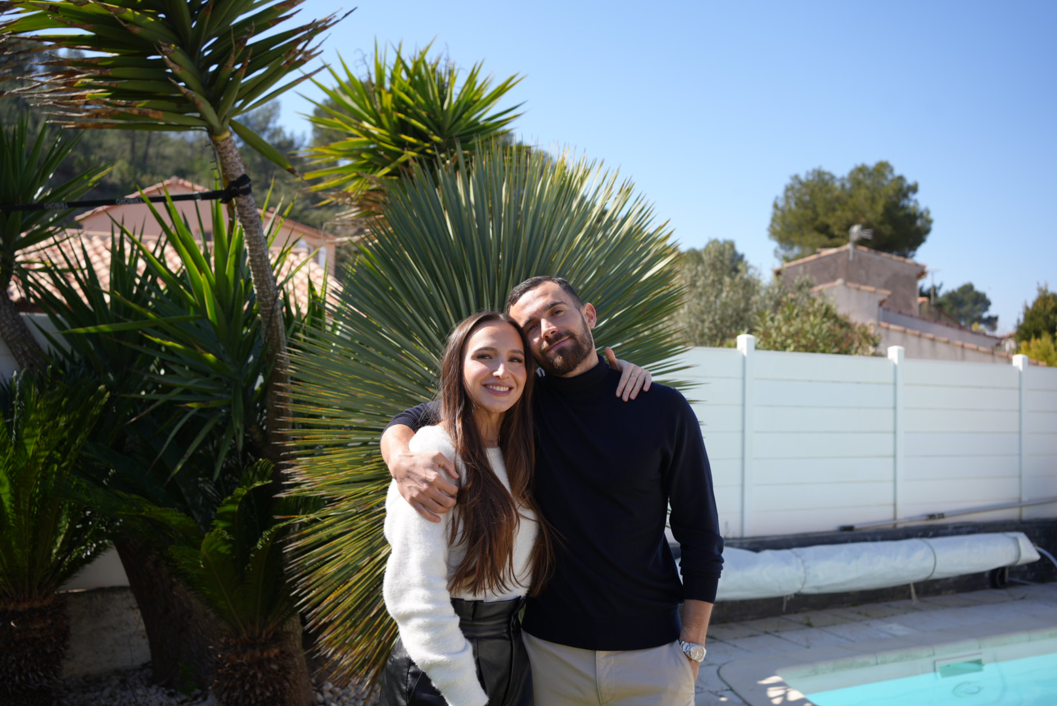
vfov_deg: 37.9
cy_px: 353
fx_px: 1028
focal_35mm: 35
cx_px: 528
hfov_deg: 54.4
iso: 100
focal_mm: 35
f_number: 4.5
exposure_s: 1/640
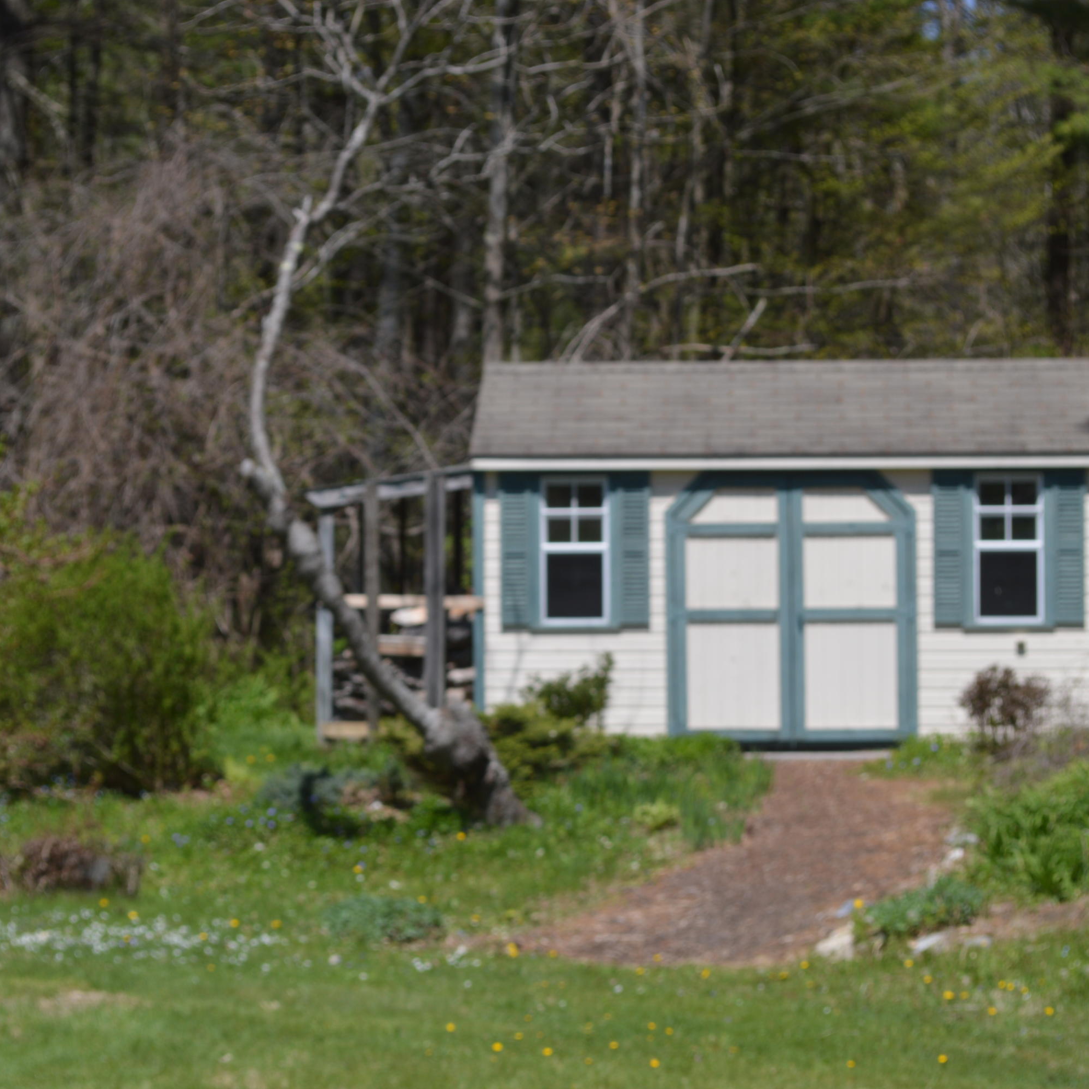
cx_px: 505
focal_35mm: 106
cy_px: 545
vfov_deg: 16.5
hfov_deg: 16.5
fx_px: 3760
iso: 100
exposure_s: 1/250
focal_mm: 55
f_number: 8
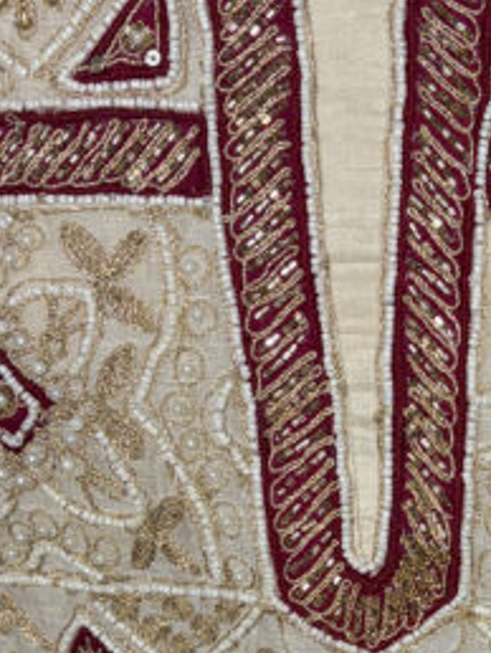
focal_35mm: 94
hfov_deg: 15.5
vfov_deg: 20.3
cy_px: 614
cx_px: 476
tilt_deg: -26.2
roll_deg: -2.4
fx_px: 1775
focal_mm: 5.96
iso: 100
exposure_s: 1/100
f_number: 1.6
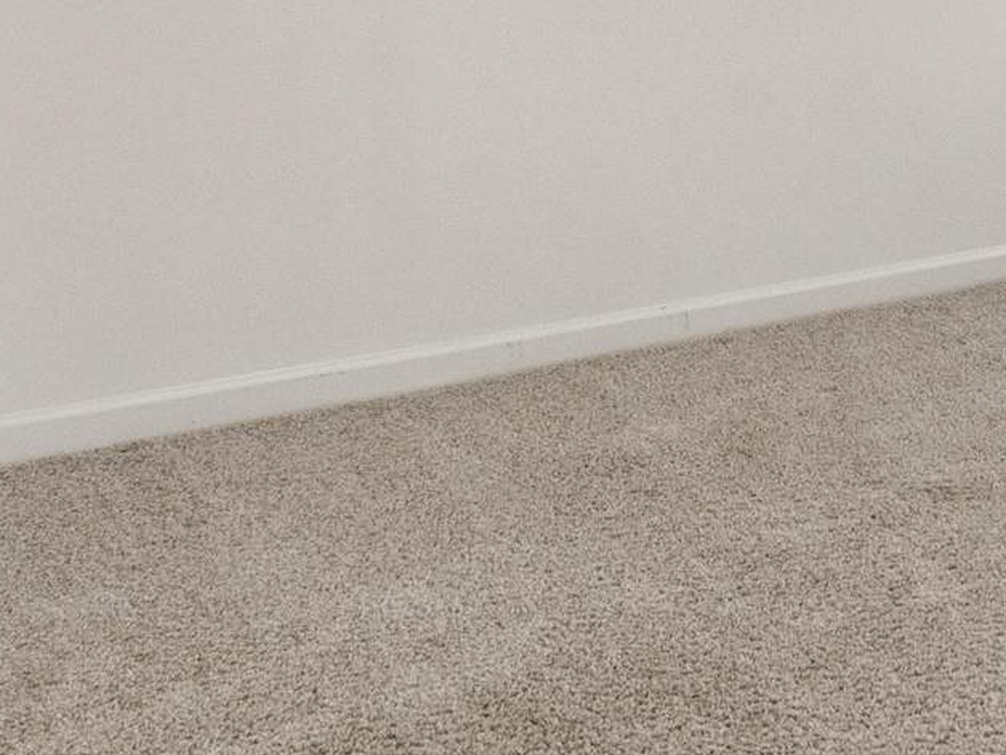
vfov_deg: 19.2
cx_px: 1195
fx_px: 2063
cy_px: -220
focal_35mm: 71
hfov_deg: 24.8
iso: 1000
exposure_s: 1/13
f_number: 9
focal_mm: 16
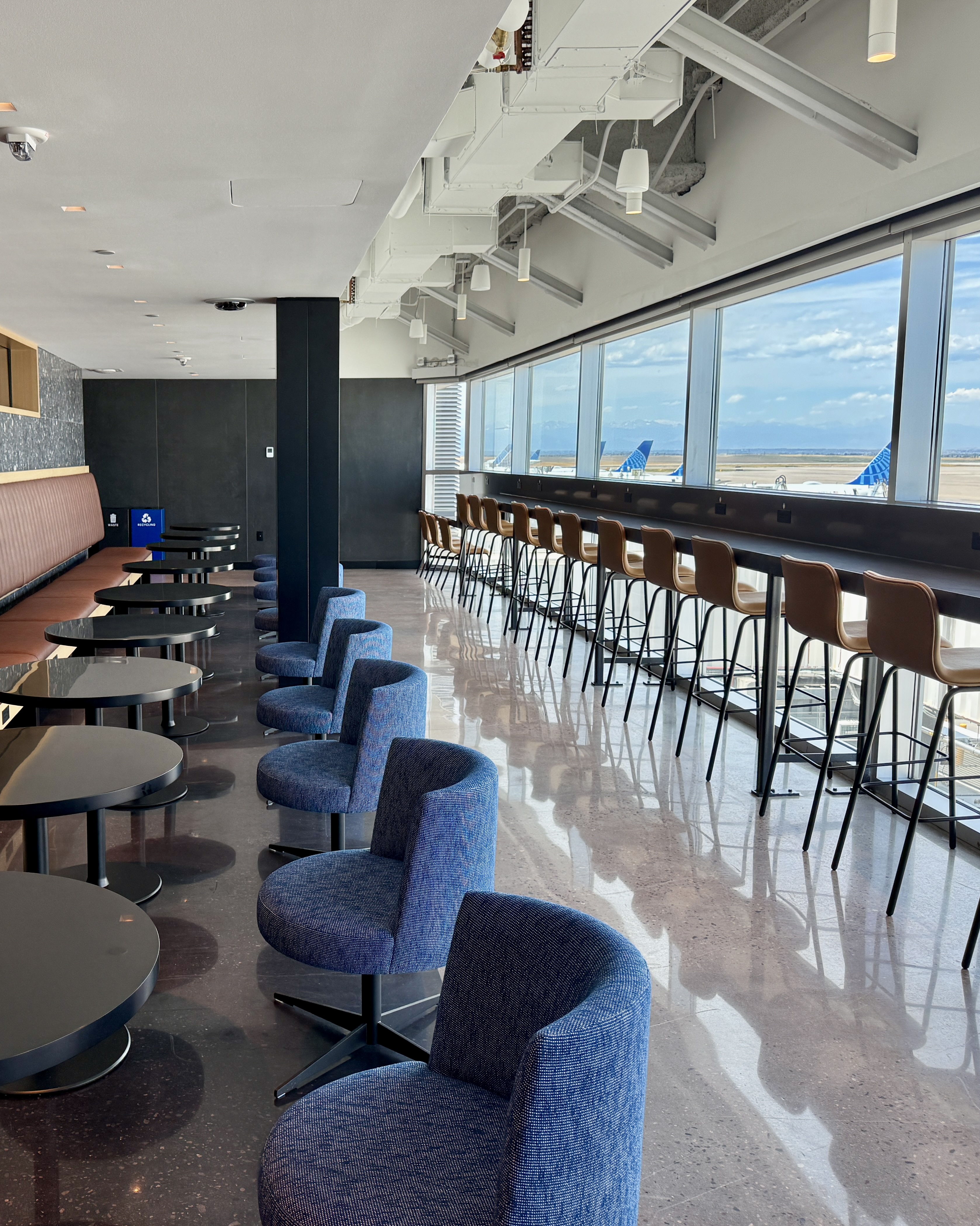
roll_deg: +0.8
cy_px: 607
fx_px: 1160
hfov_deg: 44.7
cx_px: 288
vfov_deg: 55.7
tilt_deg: -7.3
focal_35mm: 32
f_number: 1.78
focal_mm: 6.76
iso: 100
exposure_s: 1/317
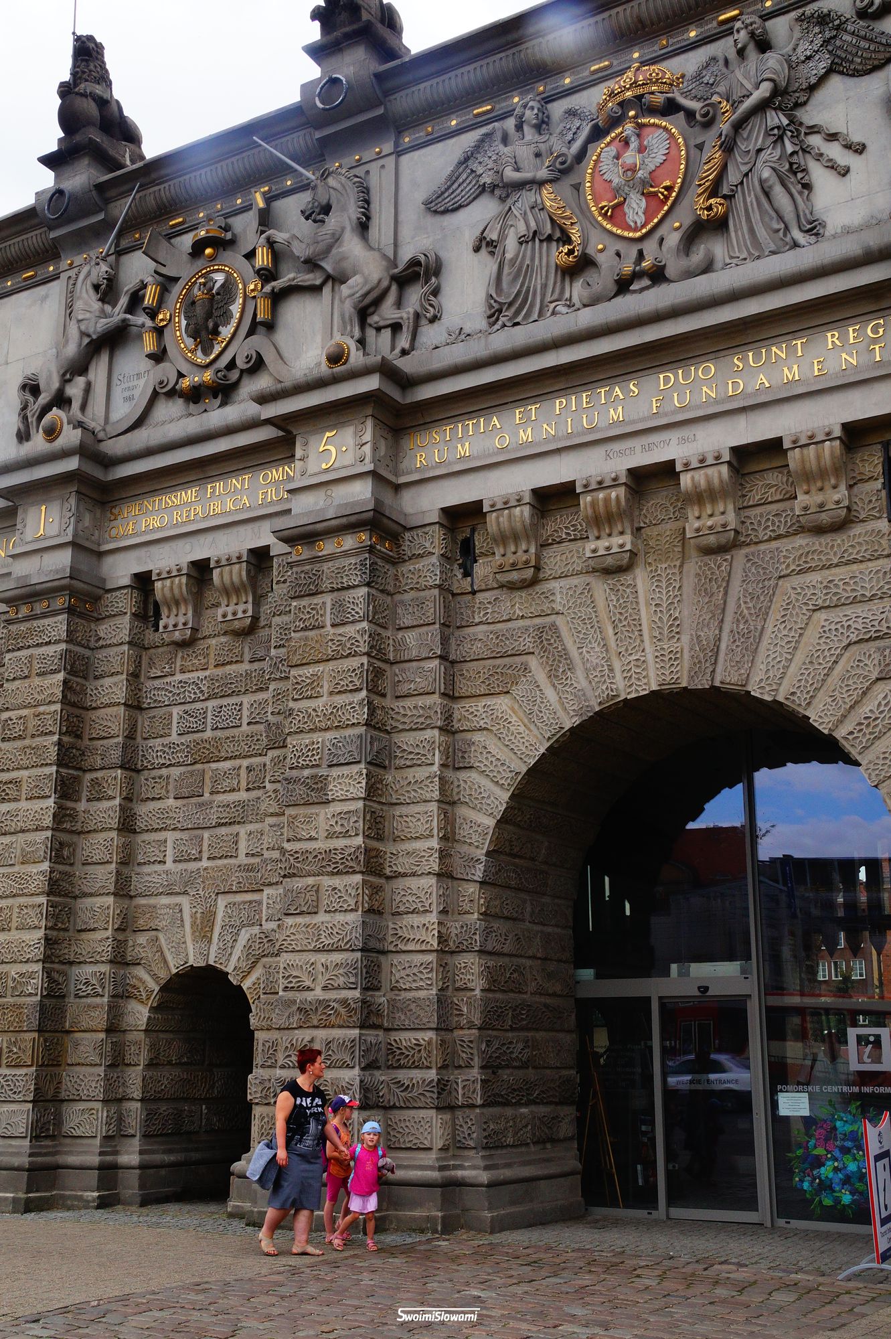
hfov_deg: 34.2
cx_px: 446
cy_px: 670
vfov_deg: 49.6
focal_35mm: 39
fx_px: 1450
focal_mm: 26
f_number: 16
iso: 320
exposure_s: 1/60
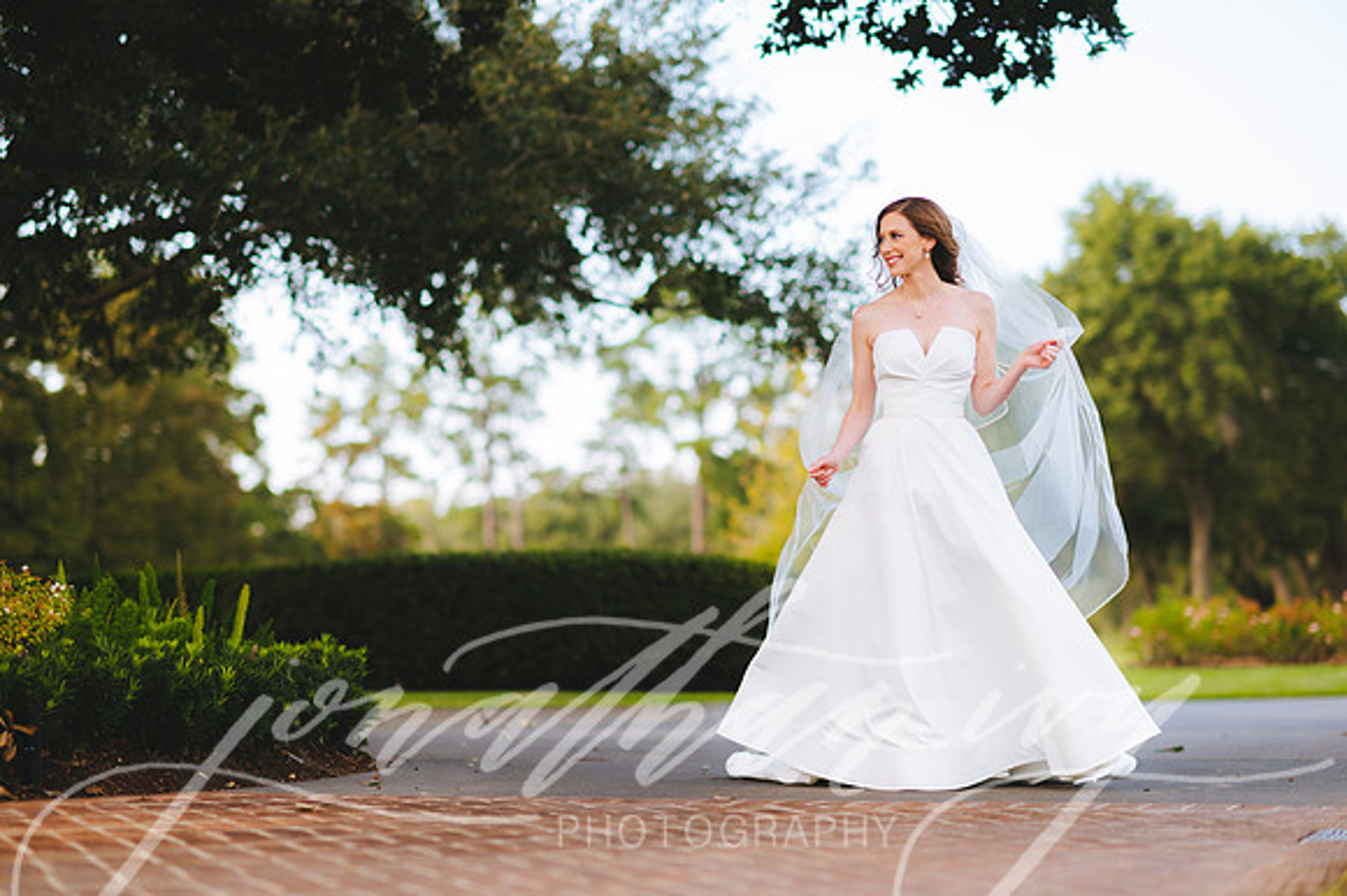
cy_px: 448
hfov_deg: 23.9
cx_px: 674
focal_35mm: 85
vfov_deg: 16.1
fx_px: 3178
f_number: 2
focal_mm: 85
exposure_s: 1/640
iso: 100
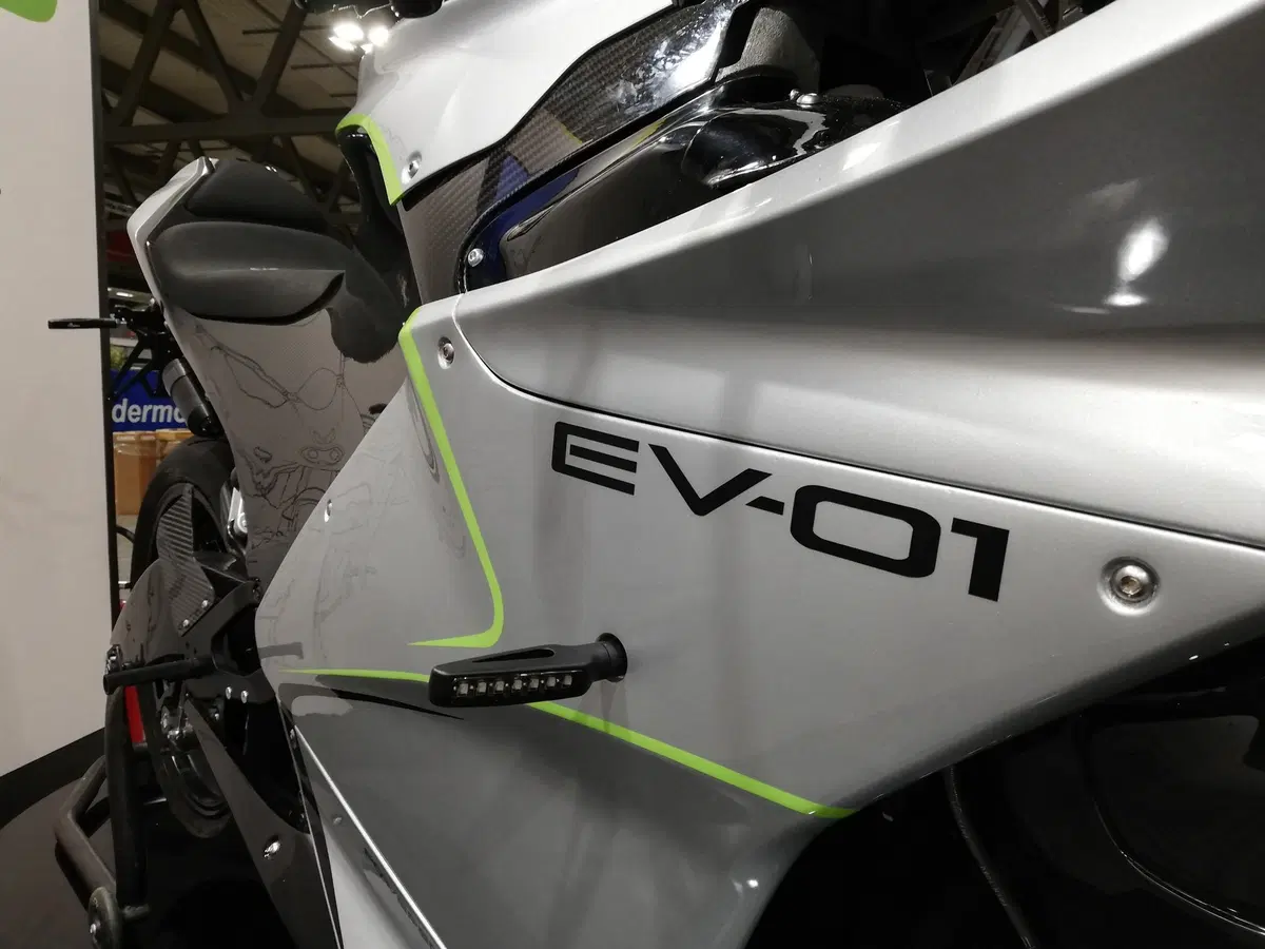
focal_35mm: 26
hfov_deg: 67.3
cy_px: 474
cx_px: 632
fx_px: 950
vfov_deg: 53.1
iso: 200
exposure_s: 1/33.3
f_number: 2.2
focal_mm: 3.81
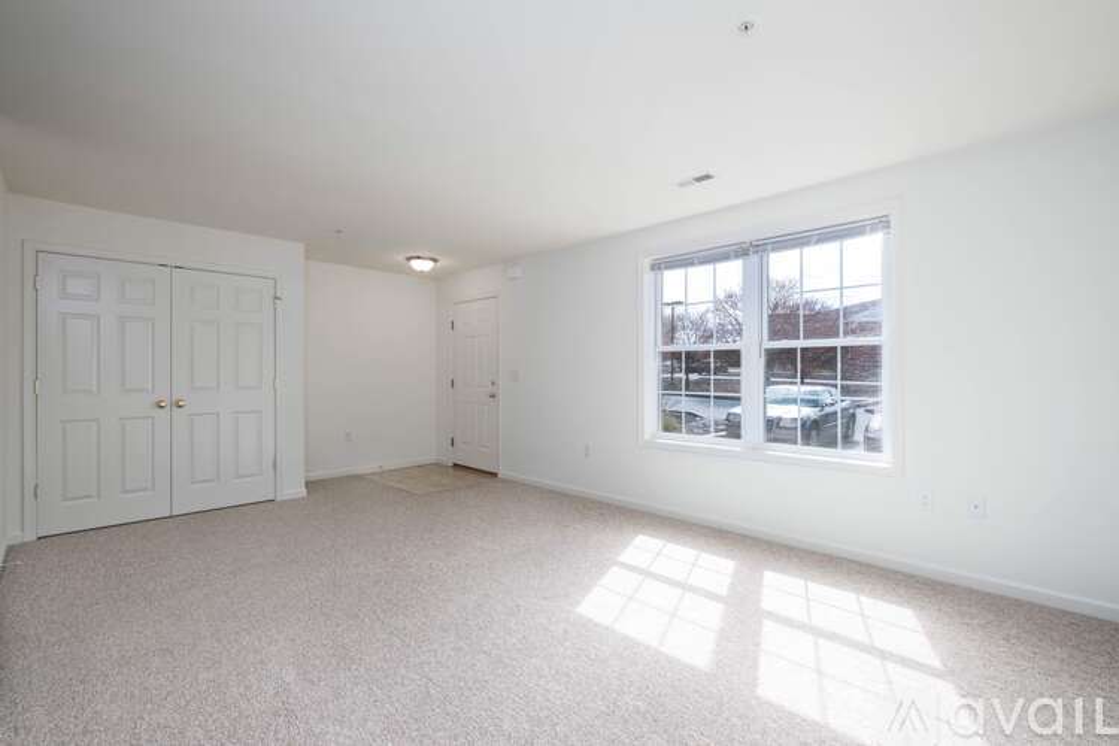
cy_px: 373
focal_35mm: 15
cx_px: 560
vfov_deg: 77.3
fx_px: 466
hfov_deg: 100.4
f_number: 8
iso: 320
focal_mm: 10
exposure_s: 1/250
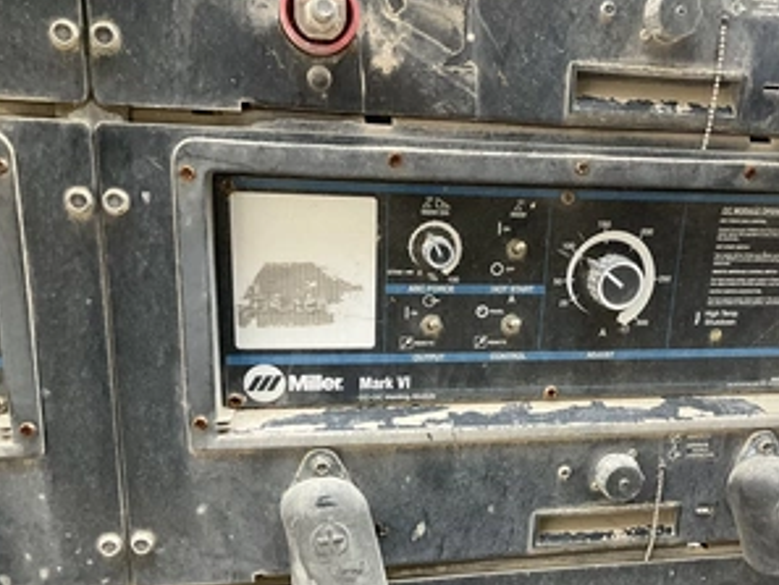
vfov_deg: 36.6
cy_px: 375
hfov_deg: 47.2
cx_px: 506
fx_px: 878
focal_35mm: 39
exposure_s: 1/73
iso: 64
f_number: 1.8
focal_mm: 3
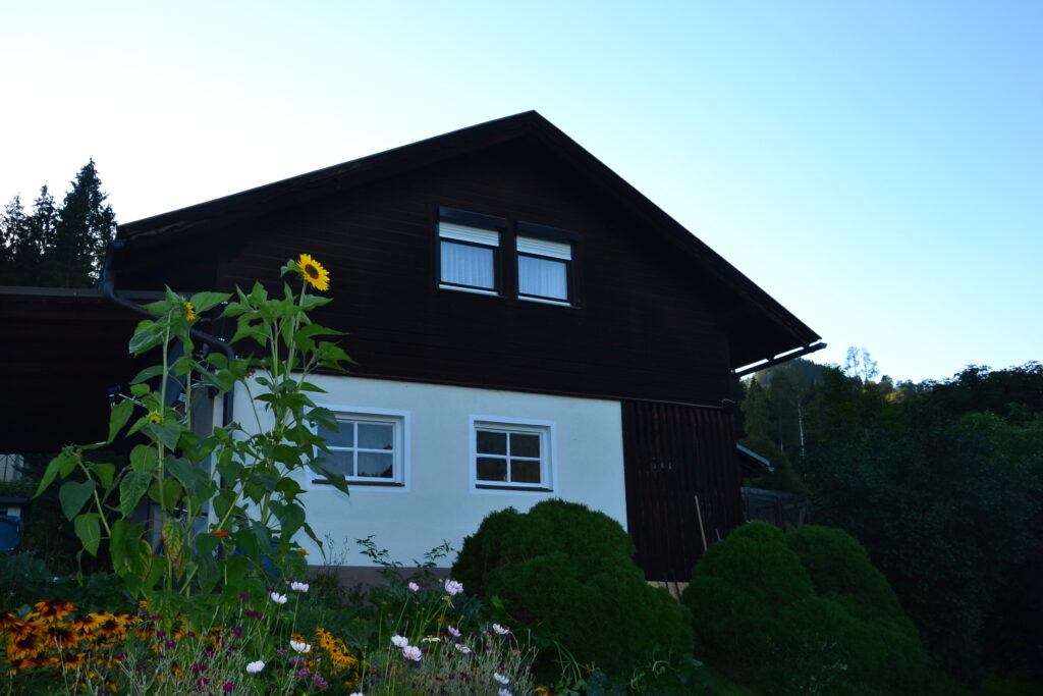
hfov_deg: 59.5
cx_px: 522
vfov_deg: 41.7
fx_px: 913
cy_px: 348
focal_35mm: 32
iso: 200
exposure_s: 1/160
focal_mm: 21
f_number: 9
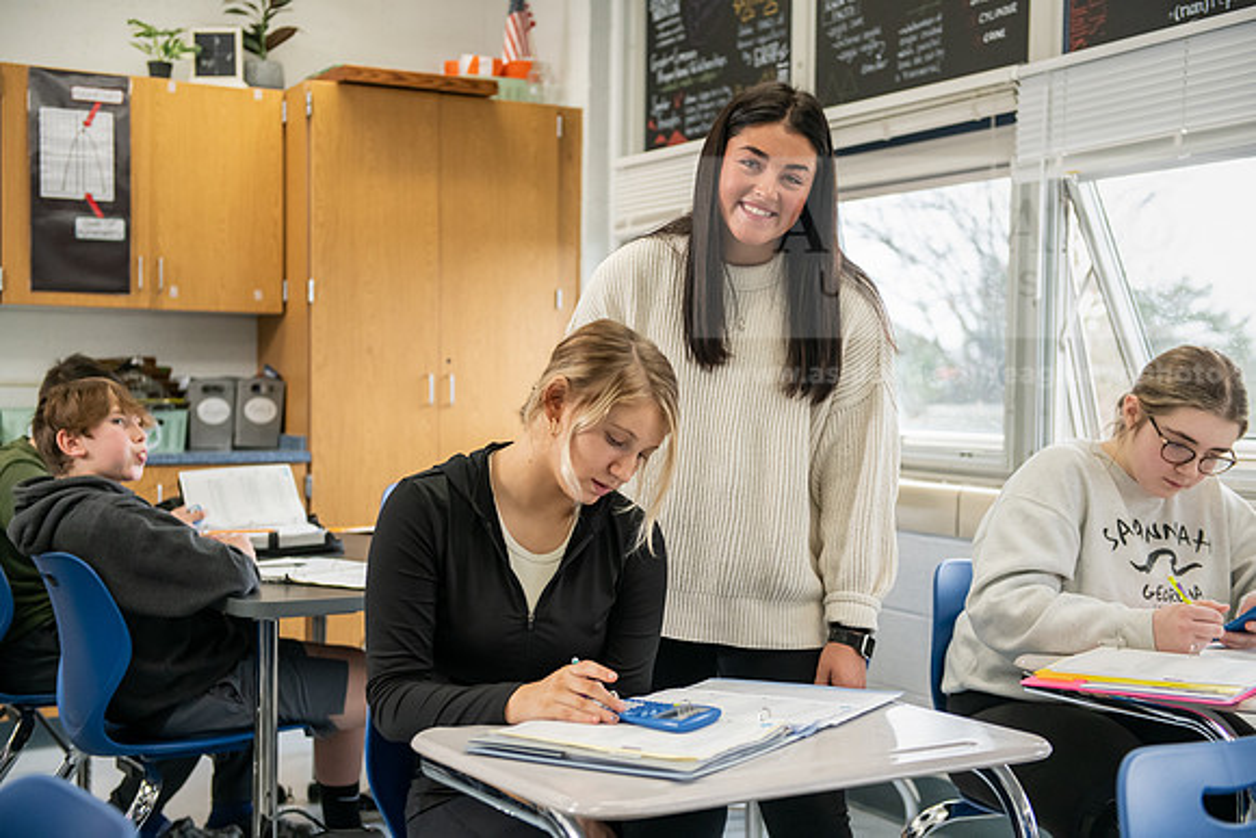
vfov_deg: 27.0
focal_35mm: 50
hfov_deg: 39.6
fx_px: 1745
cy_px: 419
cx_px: 628
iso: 1600
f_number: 3.2
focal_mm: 50
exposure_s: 1/200
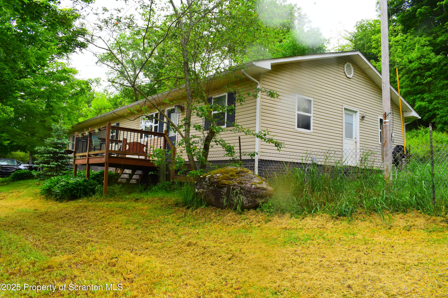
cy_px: 147
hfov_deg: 65.5
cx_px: 226
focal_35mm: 28
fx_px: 348
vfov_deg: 46.4
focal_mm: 18
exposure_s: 1/250
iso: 400
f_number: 8
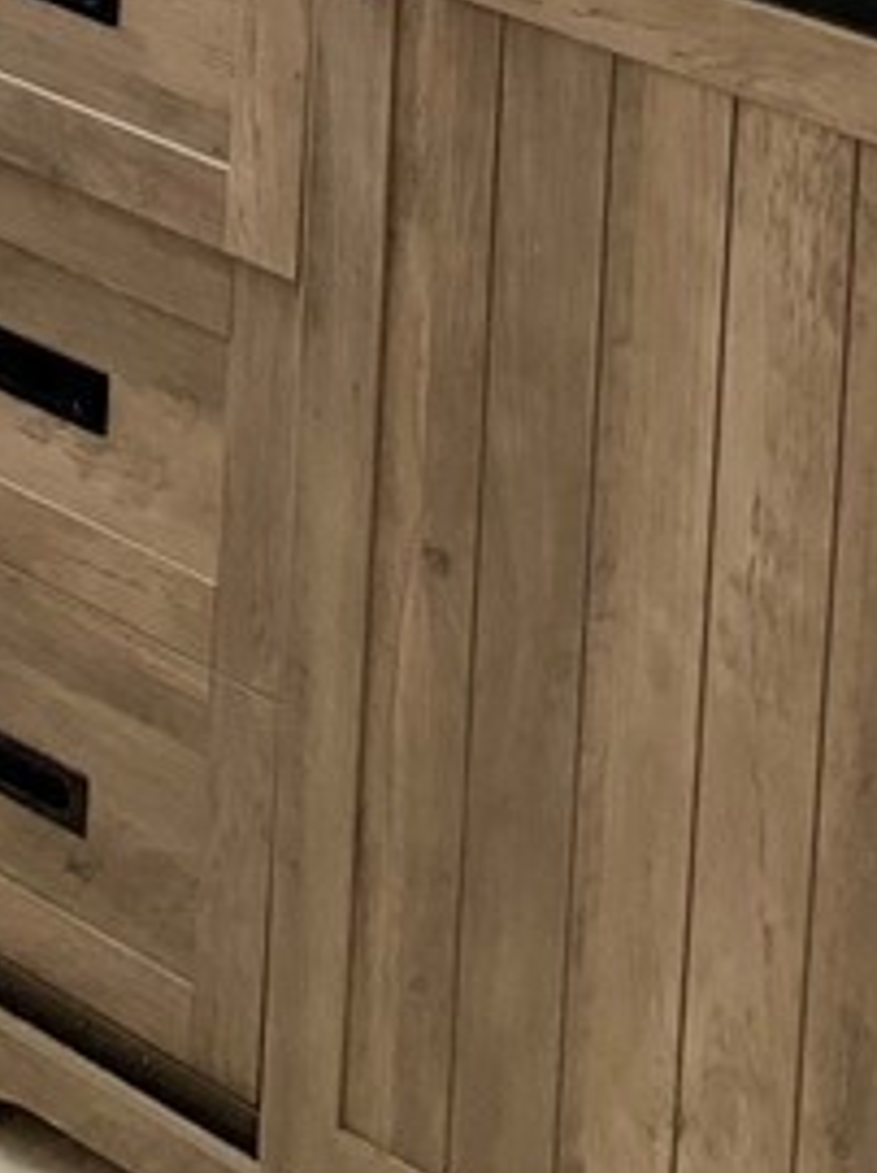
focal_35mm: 110
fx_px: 3722
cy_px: -999
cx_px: 126
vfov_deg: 15.2
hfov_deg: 13.3
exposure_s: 1/122
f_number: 1.8
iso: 16
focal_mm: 3
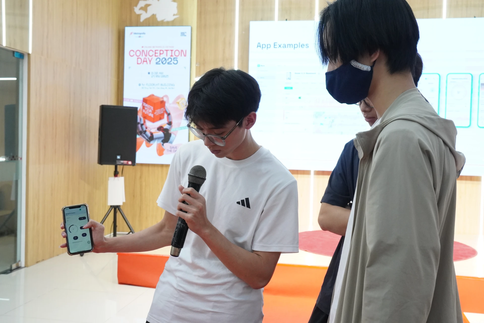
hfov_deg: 47.9
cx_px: 242
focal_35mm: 40
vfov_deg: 33.0
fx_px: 544
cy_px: 162
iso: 2500
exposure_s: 1/125
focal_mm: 27
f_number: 6.3
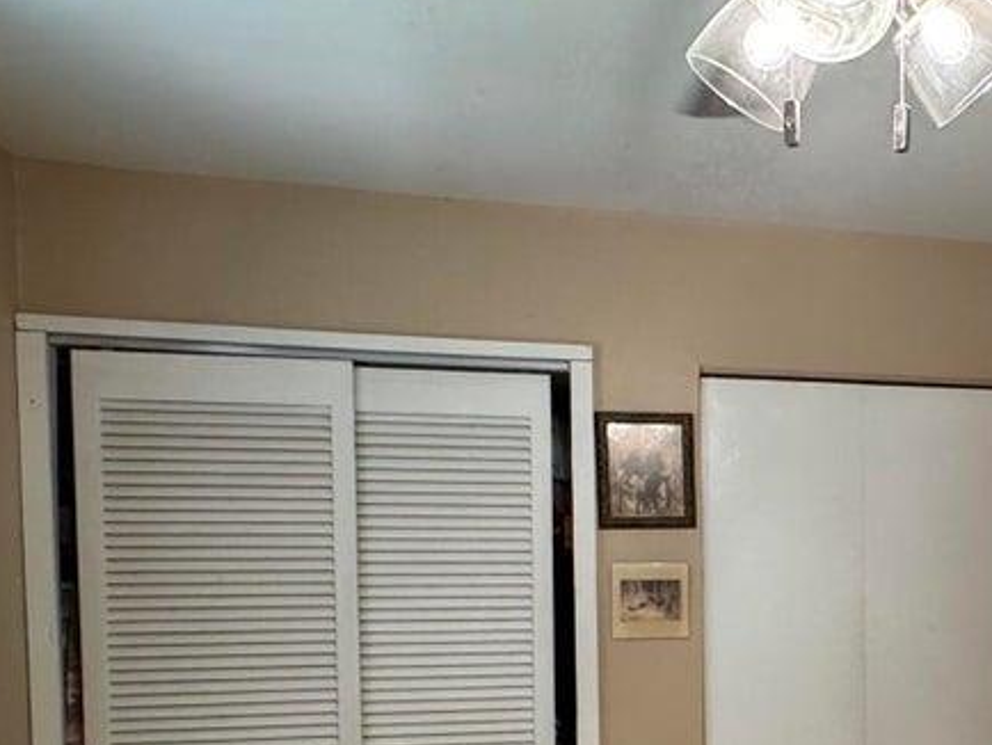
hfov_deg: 39.2
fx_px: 1262
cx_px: 929
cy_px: 628
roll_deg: -0.4
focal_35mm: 44
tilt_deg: -2.1
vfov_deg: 31.8
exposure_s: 1/60
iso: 400
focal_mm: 2.22
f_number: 2.2
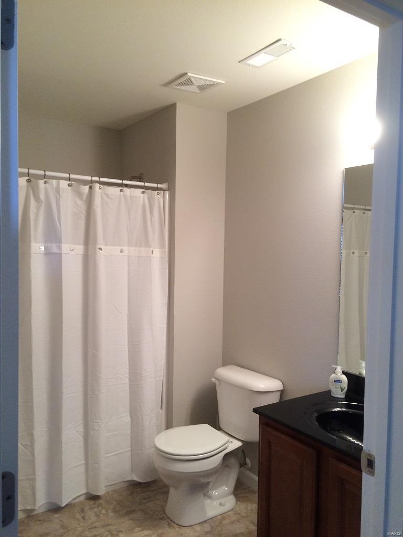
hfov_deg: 48.2
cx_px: 202
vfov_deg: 61.7
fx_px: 450
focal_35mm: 29
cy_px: 268
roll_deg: +0.9
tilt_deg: -4.1
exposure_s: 1/30
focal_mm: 4.15
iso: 100
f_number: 2.2
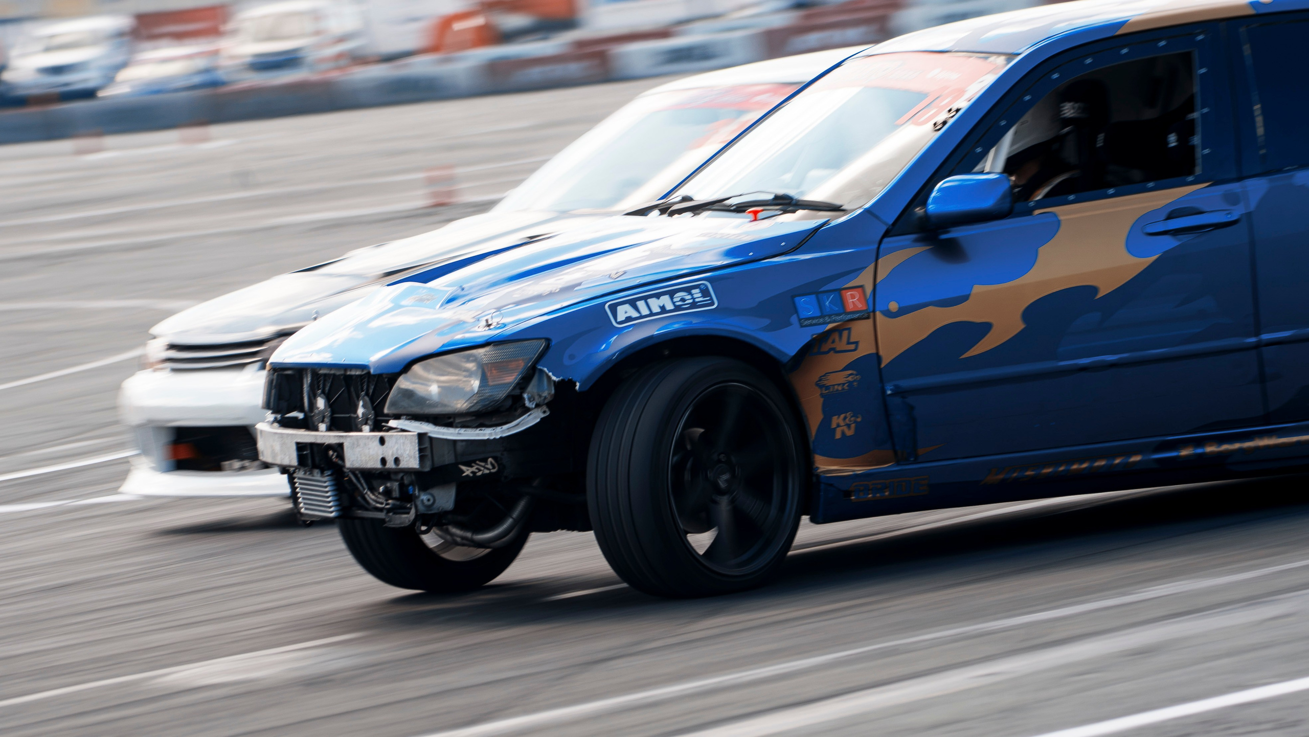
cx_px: 654
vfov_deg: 4.8
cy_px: 436
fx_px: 8726
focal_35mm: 251
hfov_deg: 8.6
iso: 200
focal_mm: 160
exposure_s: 1/125
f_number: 10
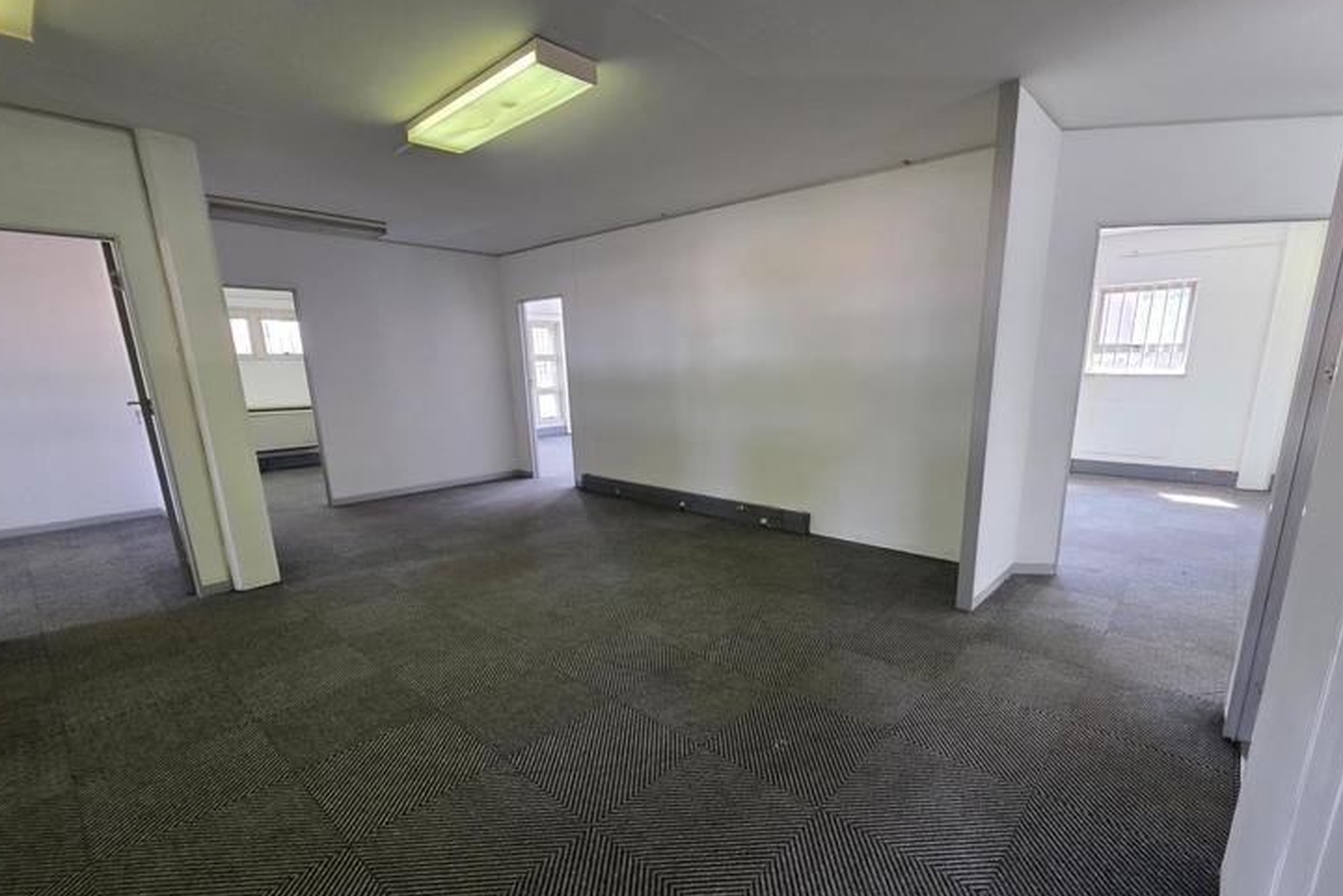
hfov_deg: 100.2
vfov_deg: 77.0
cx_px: 721
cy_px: 509
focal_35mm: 15
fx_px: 560
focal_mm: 2.2
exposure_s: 1/100
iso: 200
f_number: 1.9
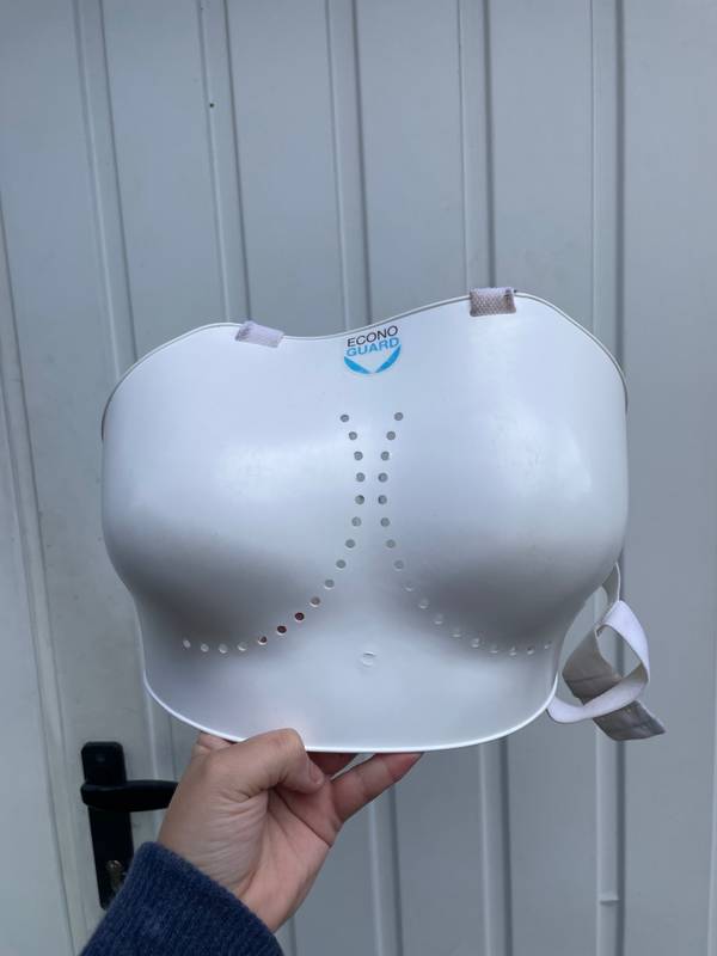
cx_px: 358
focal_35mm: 26
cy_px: 478
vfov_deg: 67.3
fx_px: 718
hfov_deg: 53.1
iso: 32
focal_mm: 4.2
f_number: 1.6
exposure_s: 1/1667
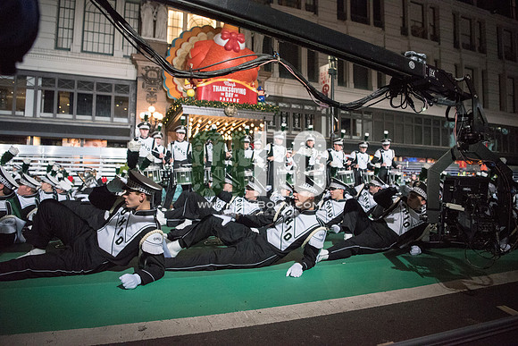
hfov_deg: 73.7
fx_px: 345
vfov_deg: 53.2
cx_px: 259
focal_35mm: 24
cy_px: 173
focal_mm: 24
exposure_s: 1/3200
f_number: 2.8
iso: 8000
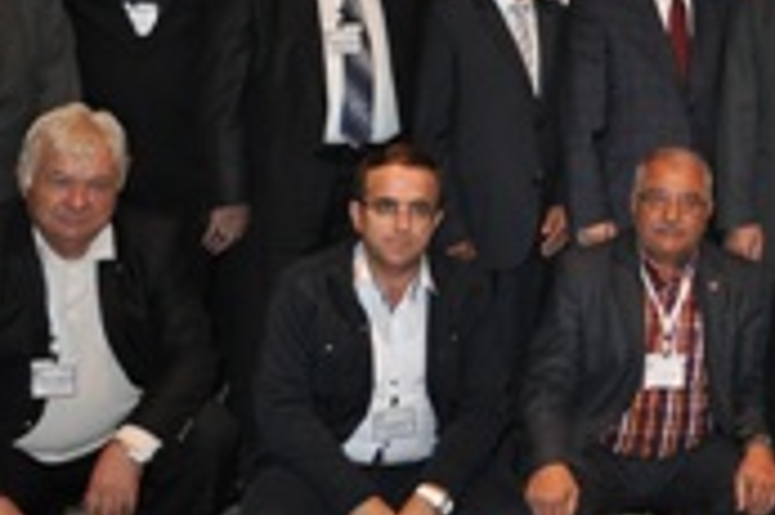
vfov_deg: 19.2
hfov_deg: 27.3
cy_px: 112
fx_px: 1505
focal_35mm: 70
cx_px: 766
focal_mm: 18
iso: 800
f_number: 3.5
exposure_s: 1/60
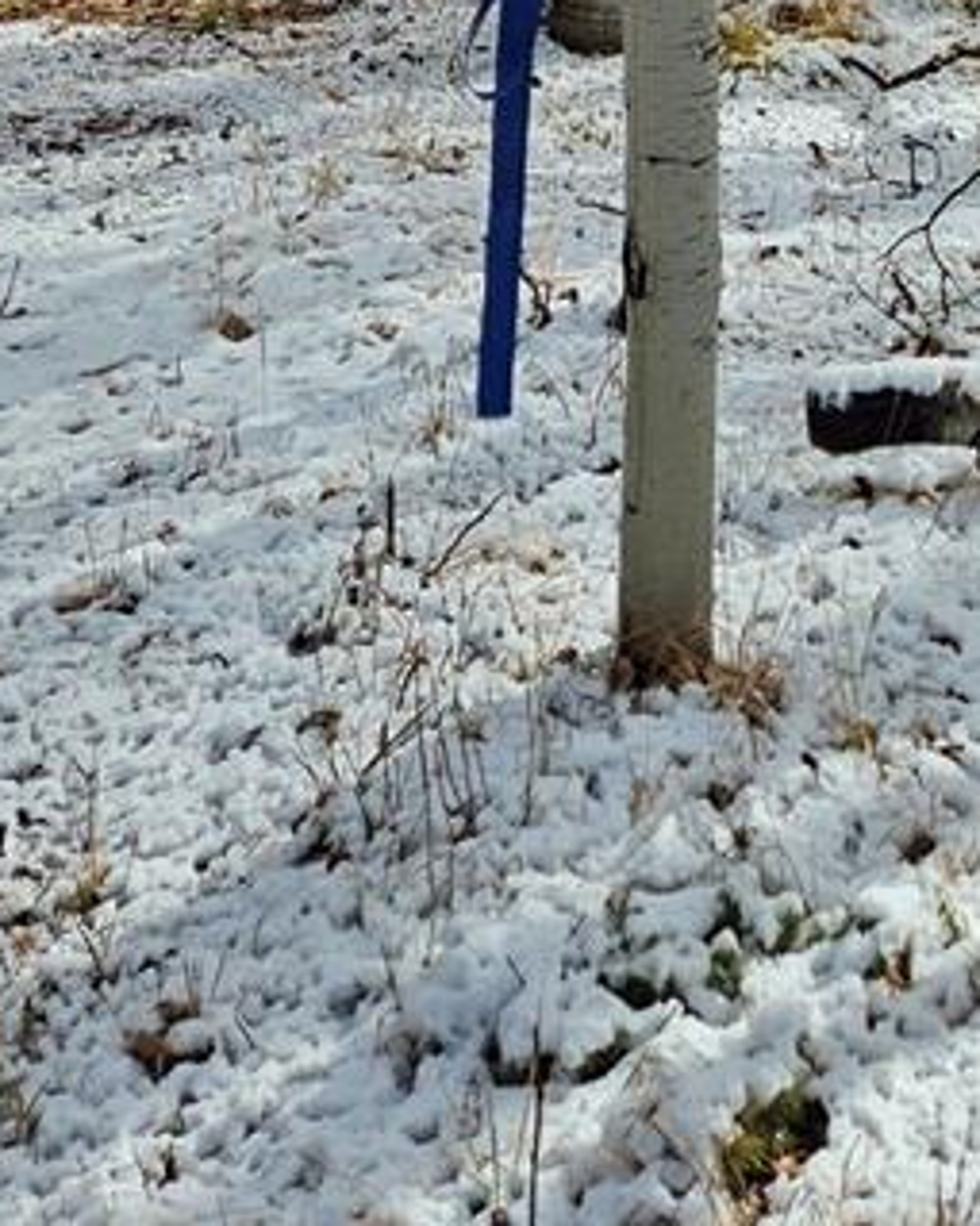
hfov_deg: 19.3
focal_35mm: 76
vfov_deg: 20.9
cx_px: 1078
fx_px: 2757
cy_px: -665
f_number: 1.8
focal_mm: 5.4
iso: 25
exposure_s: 1/1884
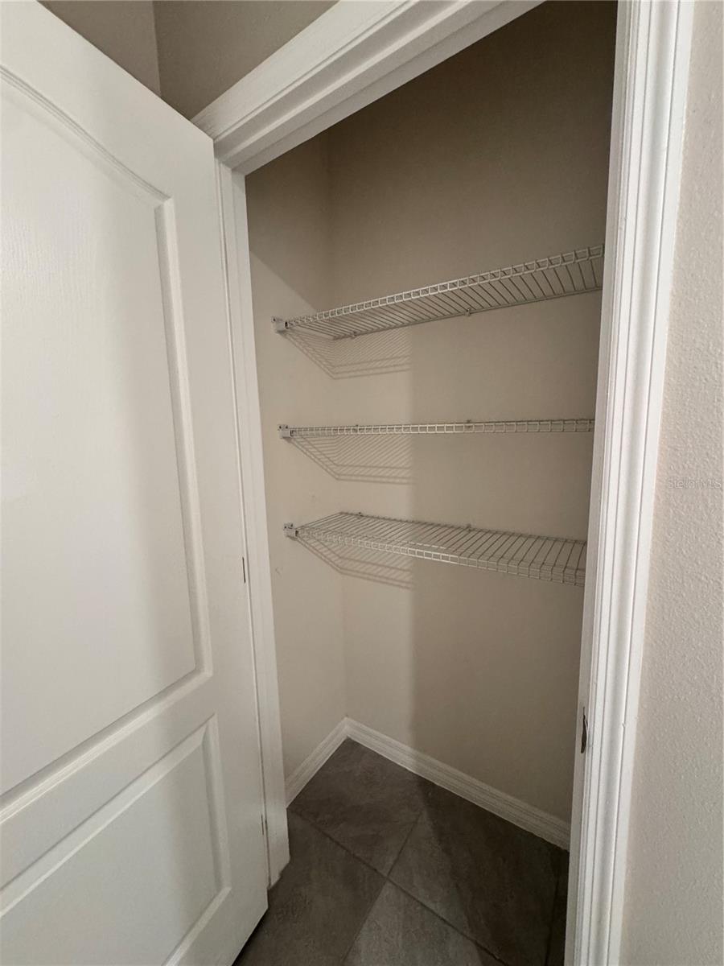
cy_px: 483
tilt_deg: -8.5
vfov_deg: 102.1
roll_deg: +1.9
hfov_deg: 85.7
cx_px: 362
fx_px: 390
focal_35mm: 14
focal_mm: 2.22
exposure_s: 1/60
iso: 400
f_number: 2.2
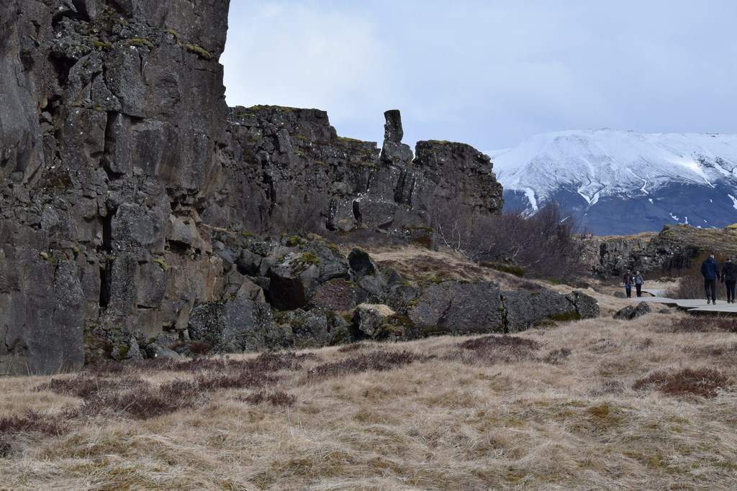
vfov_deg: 16.6
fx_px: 1689
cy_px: 246
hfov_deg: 24.6
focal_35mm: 82
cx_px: 368
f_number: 14
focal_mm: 55
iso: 640
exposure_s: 1/640
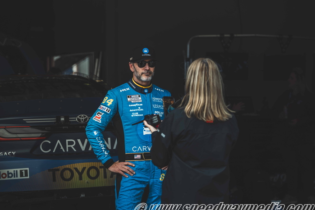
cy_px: 102
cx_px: 145
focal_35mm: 111
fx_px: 971
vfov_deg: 12.3
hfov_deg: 18.4
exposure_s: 1/250
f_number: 2.8
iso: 100
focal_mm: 98
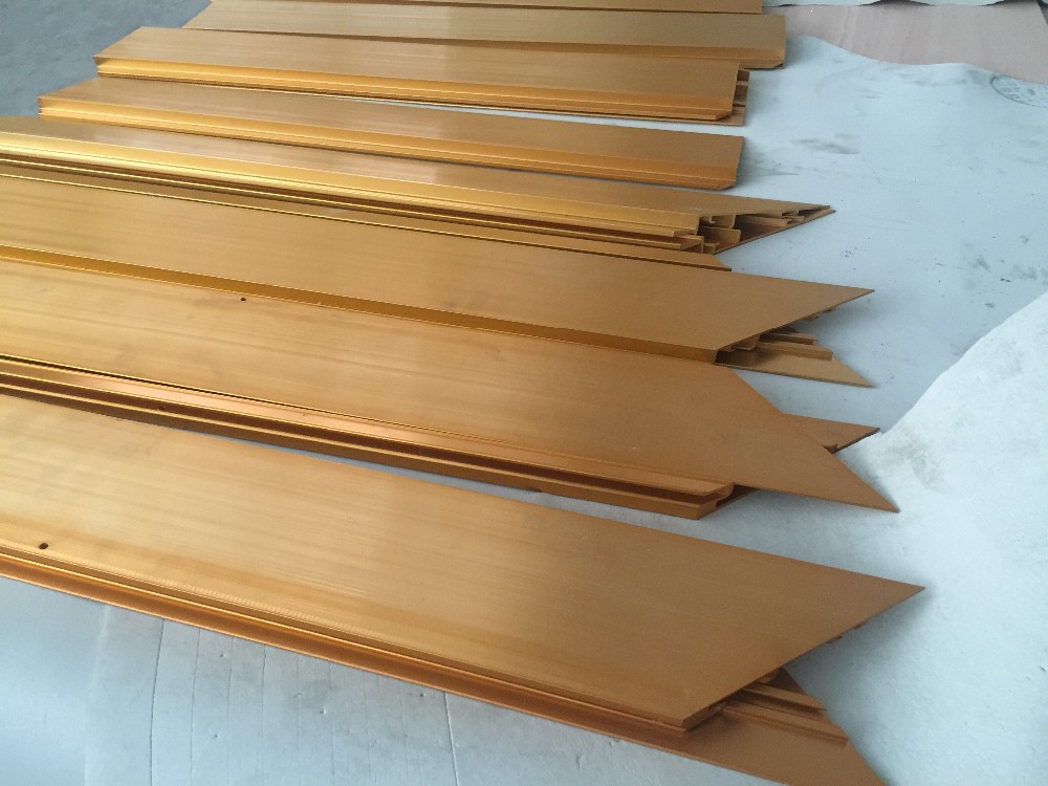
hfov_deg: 61.7
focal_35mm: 29
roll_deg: +1.3
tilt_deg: -39.4
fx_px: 878
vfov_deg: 48.2
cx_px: 524
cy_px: 393
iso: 125
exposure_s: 1/8
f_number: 2.2
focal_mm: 4.15
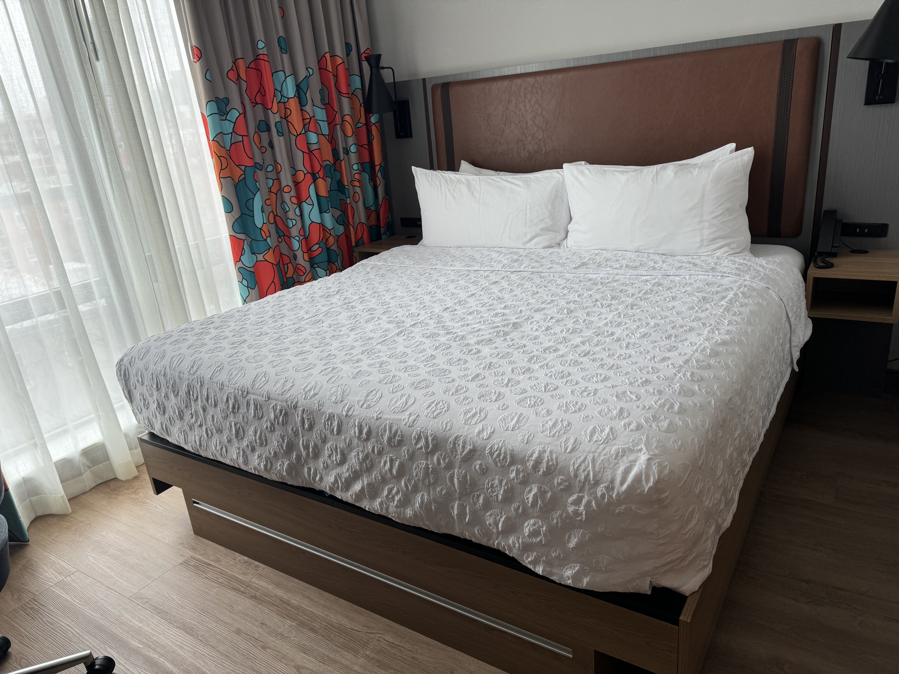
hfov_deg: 71.6
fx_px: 623
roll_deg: +4.8
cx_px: 450
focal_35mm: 24
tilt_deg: -20.3
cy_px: 337
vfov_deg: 56.8
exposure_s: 1/120
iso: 80
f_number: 1.78
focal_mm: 6.76
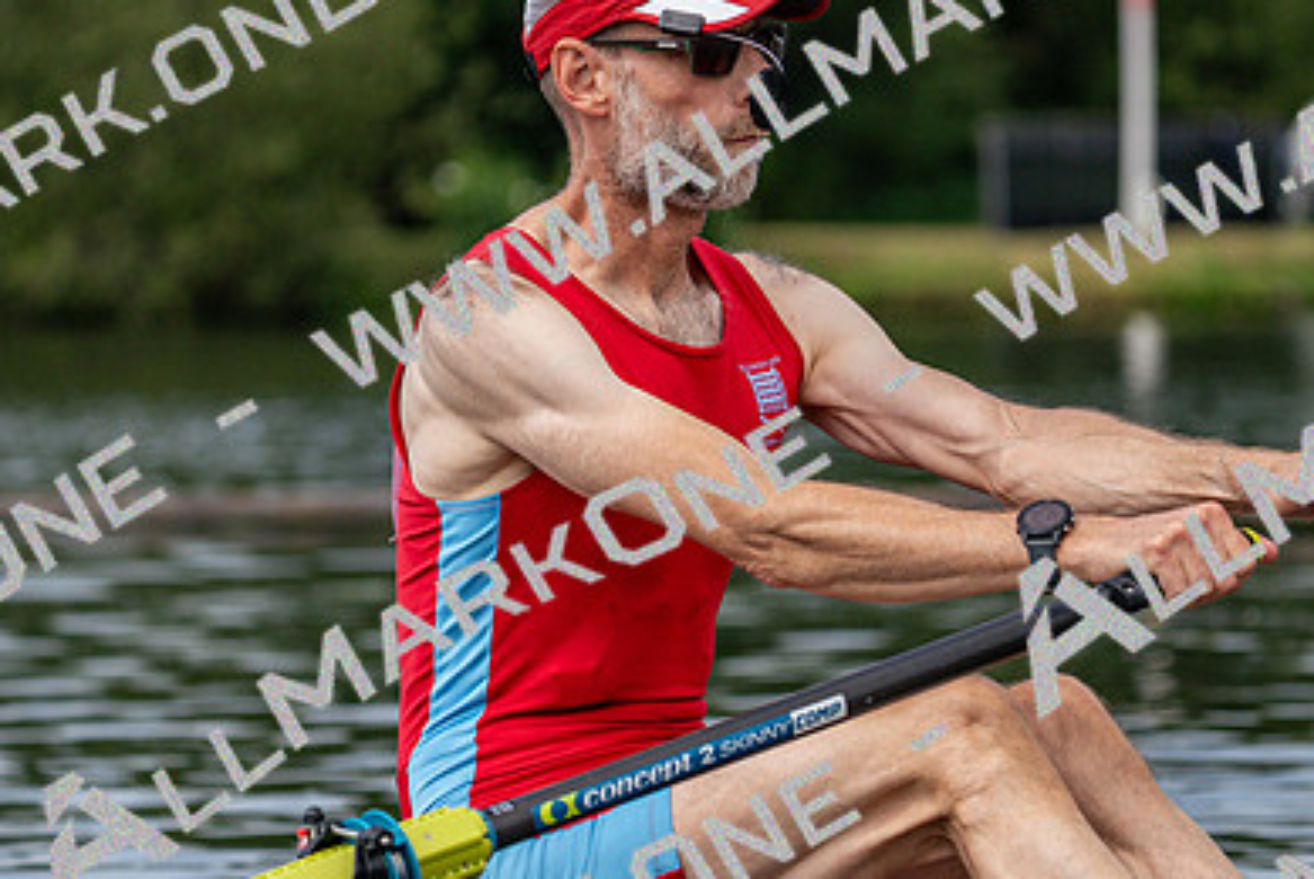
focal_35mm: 298
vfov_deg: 4.6
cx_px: 730
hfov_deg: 6.9
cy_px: 397
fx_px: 10885
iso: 400
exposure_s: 1/1600
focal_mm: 200
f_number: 5.6
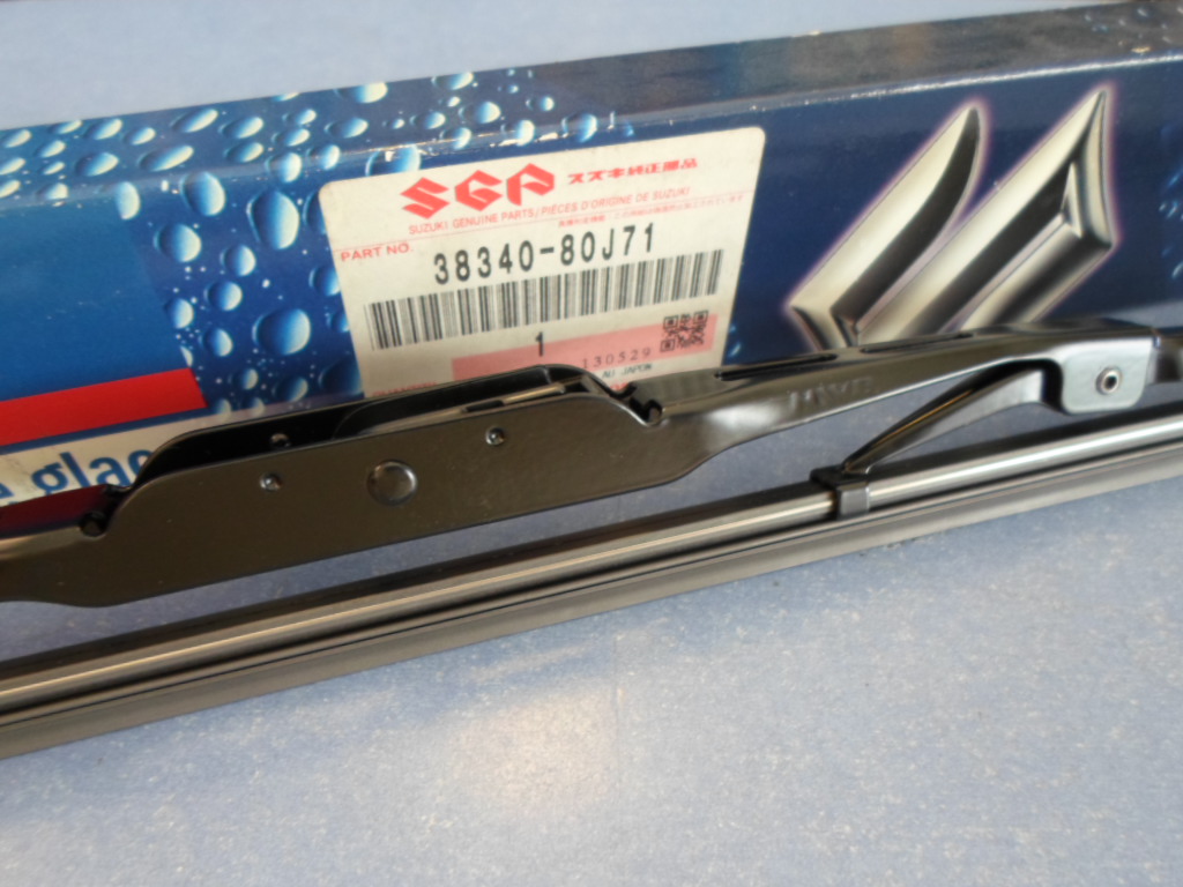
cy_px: 444
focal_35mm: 25
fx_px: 854
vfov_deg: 54.9
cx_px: 592
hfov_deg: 69.4
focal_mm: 4.5
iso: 100
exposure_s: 1/30
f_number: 2.5
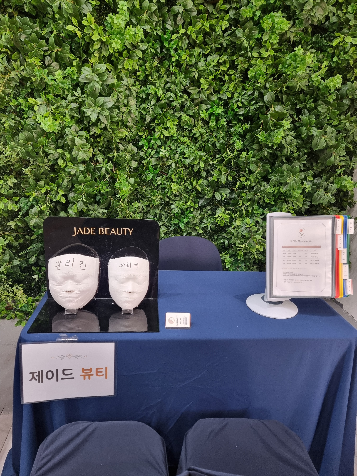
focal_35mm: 24
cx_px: 178
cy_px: 238
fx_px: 330
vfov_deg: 71.6
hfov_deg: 56.8
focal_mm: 6.7
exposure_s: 1/40
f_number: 1.8
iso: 160
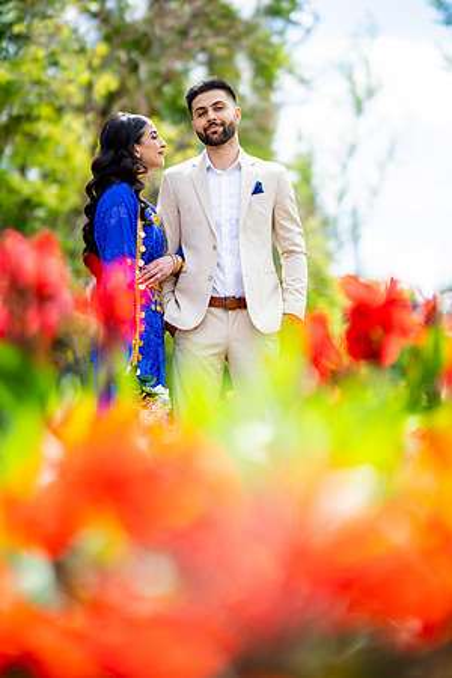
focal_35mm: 85
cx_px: 226
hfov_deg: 16.1
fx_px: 1601
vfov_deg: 23.9
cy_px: 339
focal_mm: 85
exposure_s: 1/2500
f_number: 1.4
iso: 100
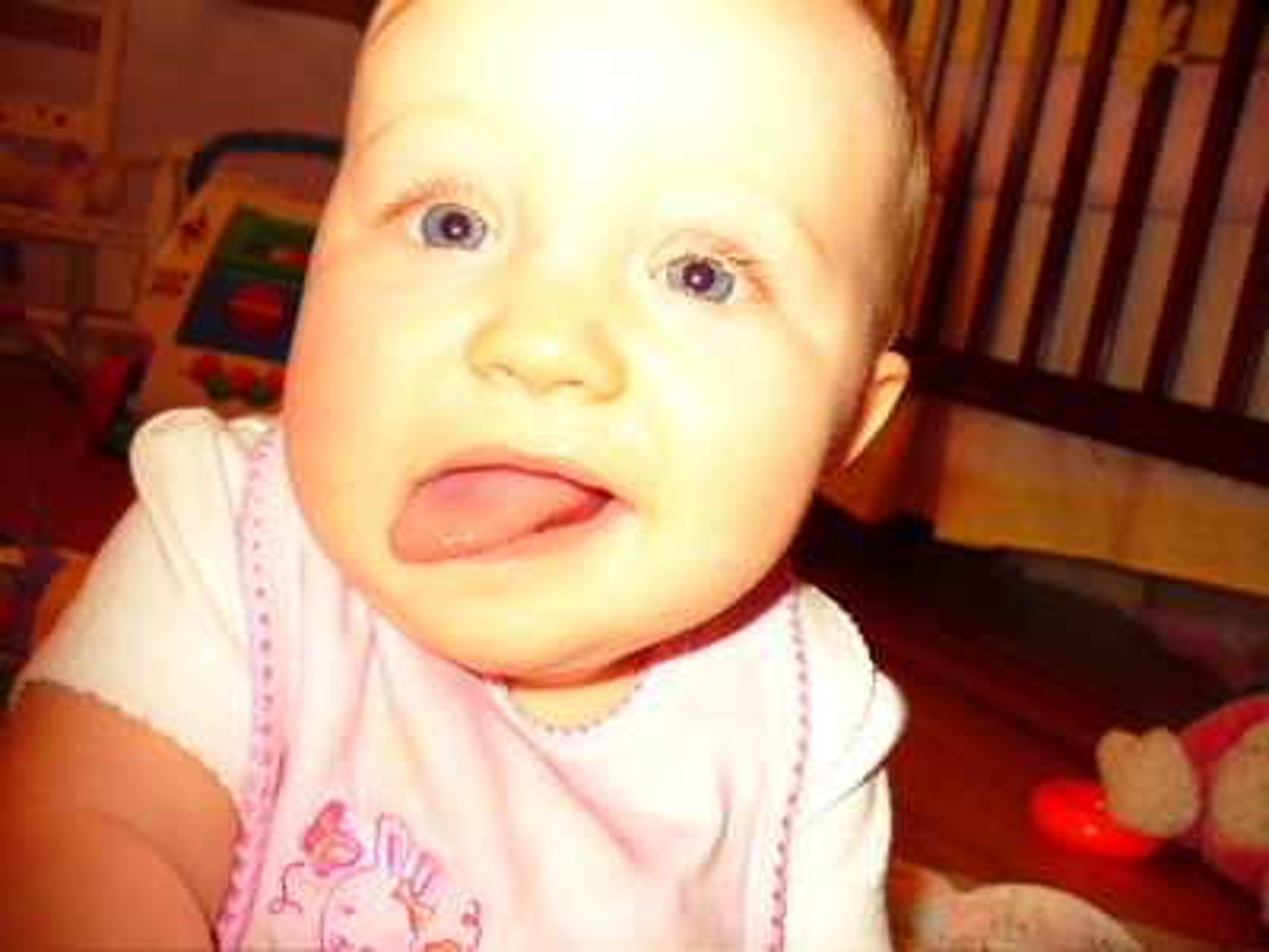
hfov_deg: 50.1
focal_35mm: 37
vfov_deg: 38.7
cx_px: 634
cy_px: 476
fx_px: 1356
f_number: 2.8
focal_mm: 6.1
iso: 100
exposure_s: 1/30
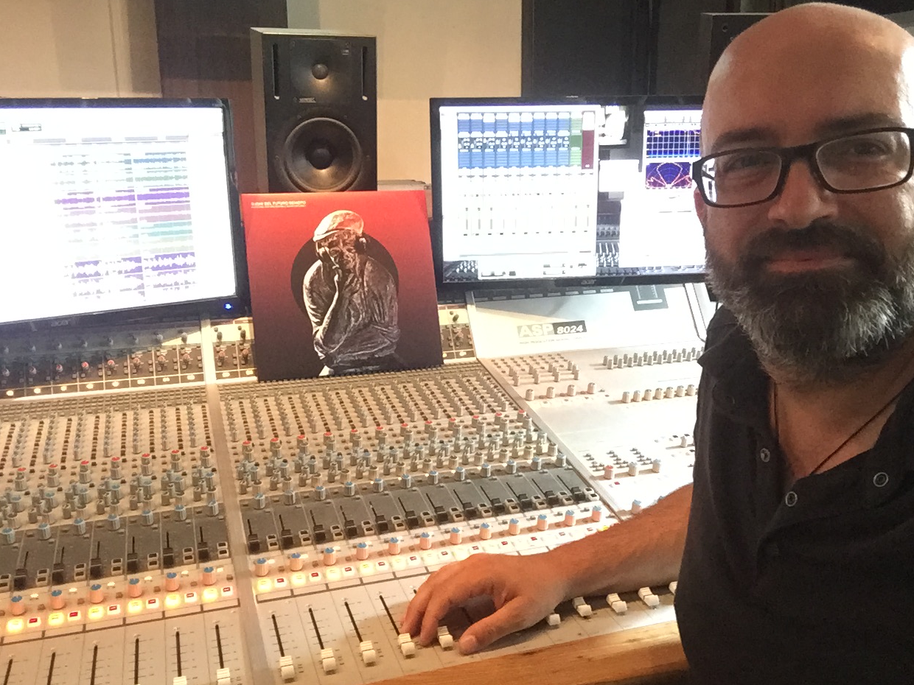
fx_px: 845
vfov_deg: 44.2
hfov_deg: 56.8
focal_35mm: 32
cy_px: 337
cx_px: 470
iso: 320
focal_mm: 2.65
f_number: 2.2
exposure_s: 1/20
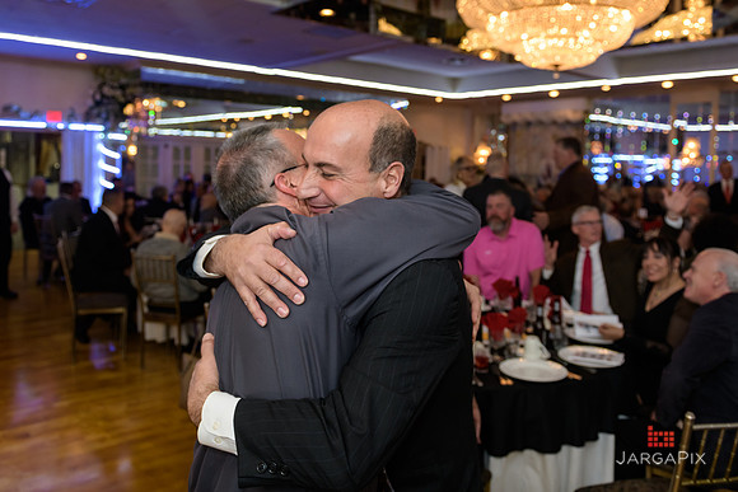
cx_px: 369
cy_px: 193
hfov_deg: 63.4
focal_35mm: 29
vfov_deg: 44.5
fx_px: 598
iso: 1000
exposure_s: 1/125
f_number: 3.2
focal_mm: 24
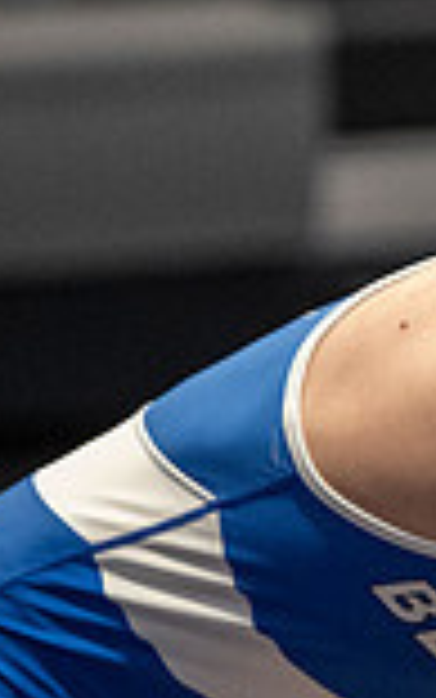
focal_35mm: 1144
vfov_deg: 1.8
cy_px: 643
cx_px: 1059
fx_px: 21729
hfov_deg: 1.1
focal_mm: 175
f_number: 2.8
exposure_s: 1/1000
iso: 3200
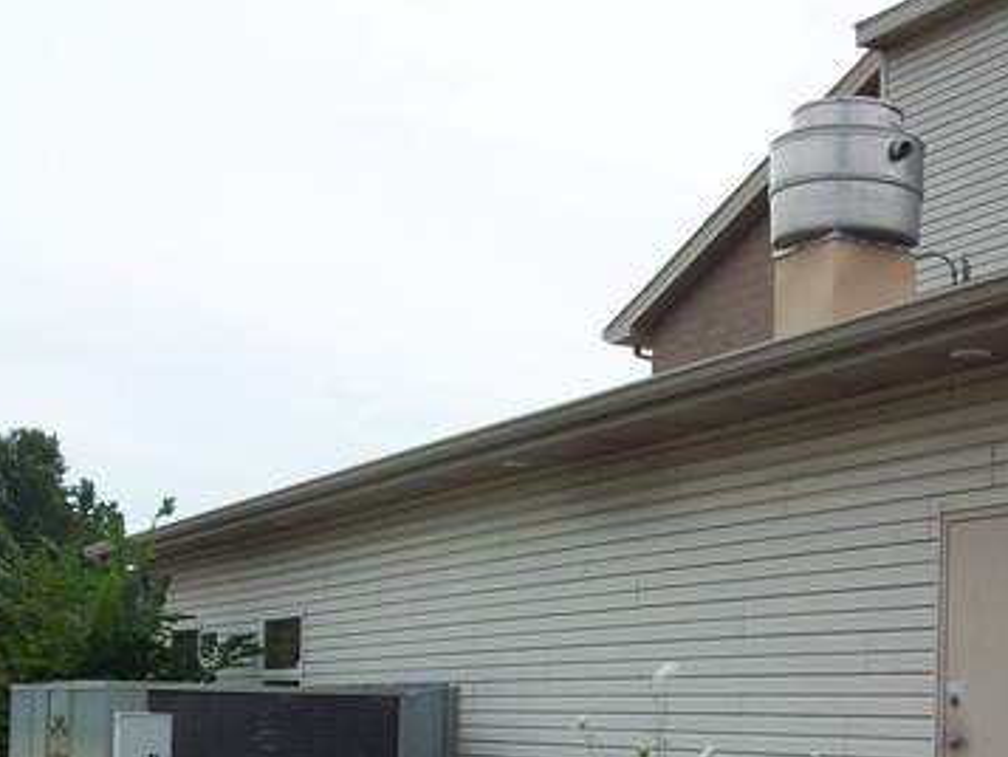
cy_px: 669
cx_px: 652
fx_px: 1777
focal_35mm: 61
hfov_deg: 31.5
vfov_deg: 23.5
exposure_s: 1/227
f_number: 5.5
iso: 80
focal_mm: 5.7
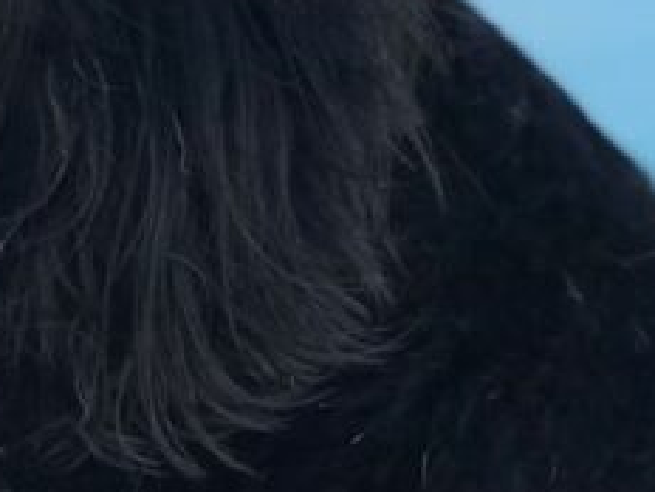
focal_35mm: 252
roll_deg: +0.0
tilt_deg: -6.6
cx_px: -720
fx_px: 4768
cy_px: -31
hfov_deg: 7.5
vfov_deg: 5.9
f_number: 2.8
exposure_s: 1/709
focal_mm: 6.6
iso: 20
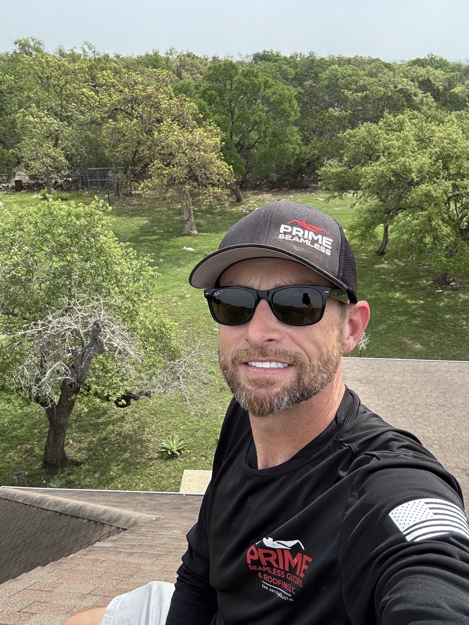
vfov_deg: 60.0
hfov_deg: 46.8
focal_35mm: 30
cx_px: 234
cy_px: 312
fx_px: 542
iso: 25
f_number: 1.9
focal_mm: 2.69
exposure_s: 1/563
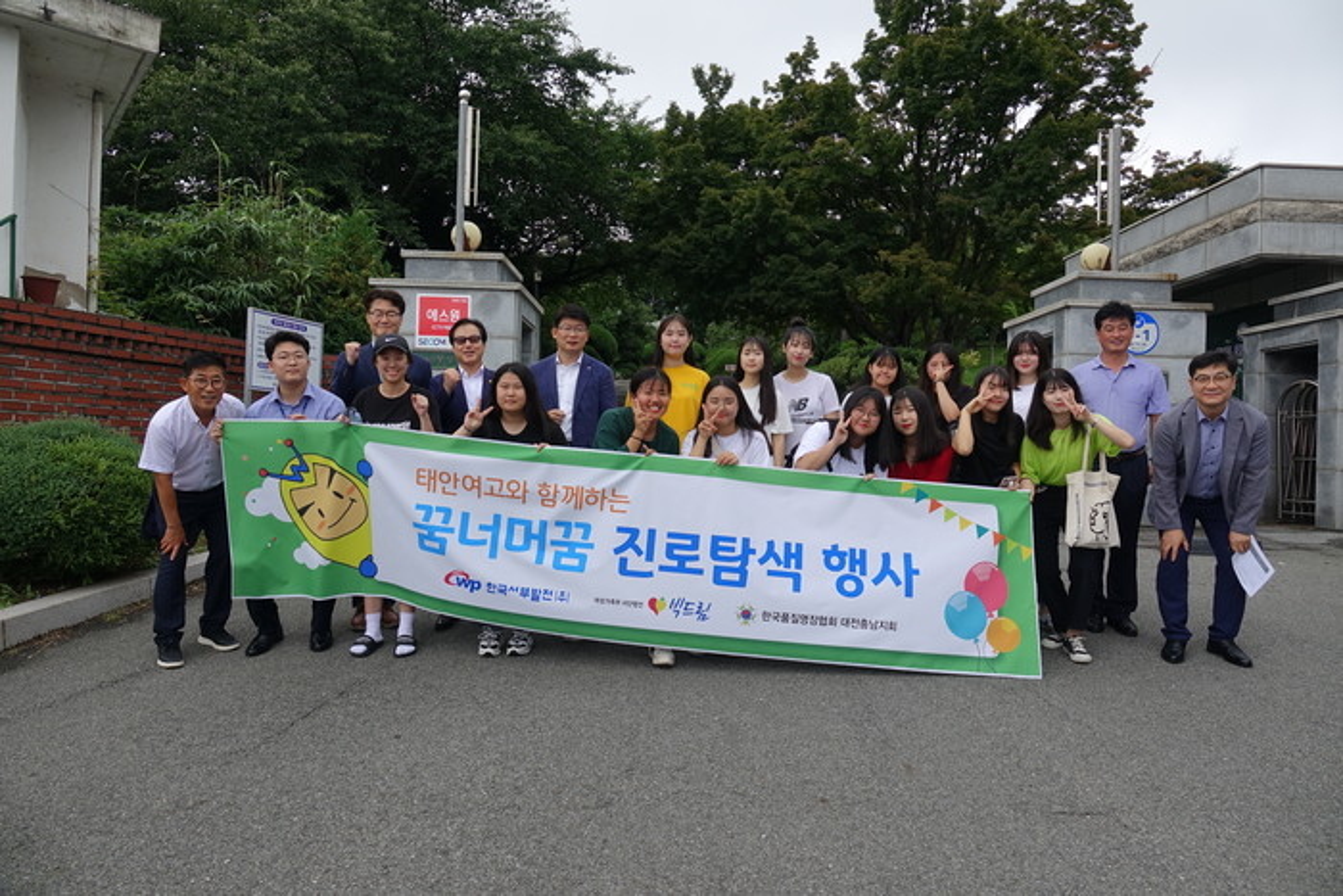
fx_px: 895
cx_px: 672
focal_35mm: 24
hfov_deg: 73.7
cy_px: 448
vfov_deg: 53.2
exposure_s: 1/400
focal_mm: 8.8
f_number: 4
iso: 100
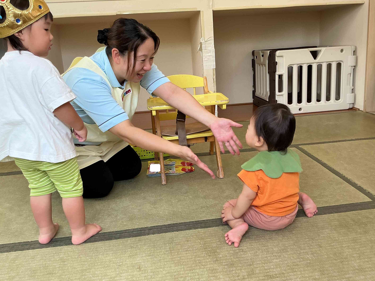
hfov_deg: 55.3
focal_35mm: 33
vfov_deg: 42.9
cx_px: 199
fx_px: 358
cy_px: 131
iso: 50
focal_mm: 3
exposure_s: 1/120
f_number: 1.8
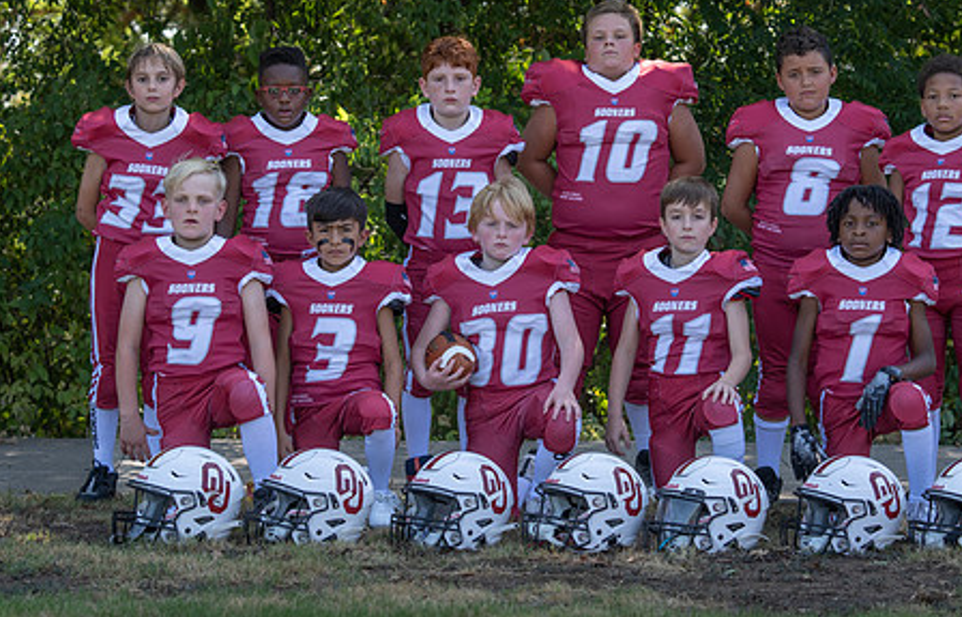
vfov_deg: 12.2
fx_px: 2878
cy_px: 181
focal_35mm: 109
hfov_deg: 19.0
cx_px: 568
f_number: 4
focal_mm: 70
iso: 125
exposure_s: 1/400
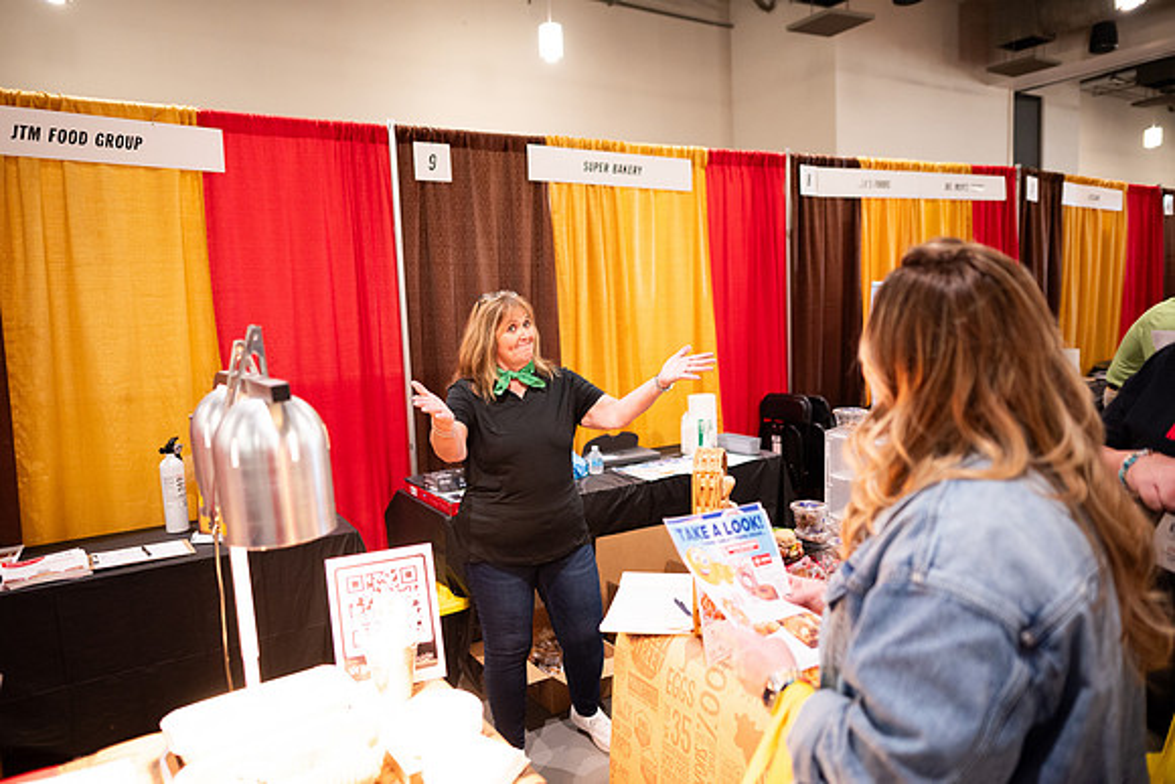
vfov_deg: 53.2
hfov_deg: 73.7
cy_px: 392
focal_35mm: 24
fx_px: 783
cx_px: 588
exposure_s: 1/200
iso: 1250
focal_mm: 24
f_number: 1.8
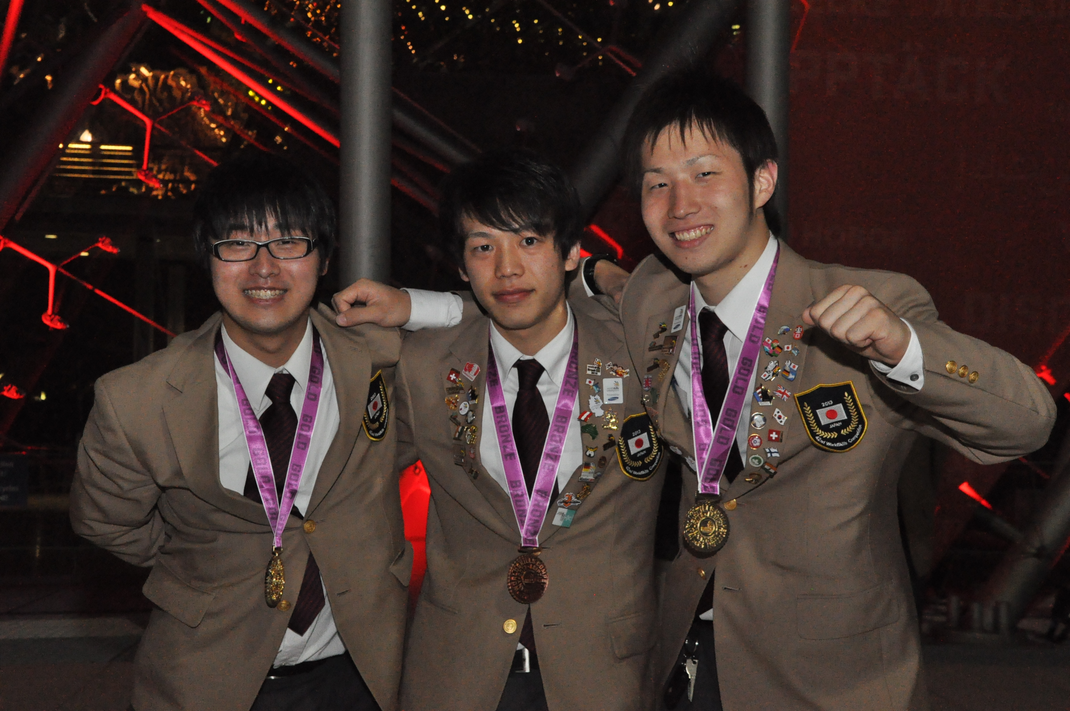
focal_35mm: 57
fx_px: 1692
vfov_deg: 23.7
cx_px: 535
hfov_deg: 35.1
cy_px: 356
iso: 3200
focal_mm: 38
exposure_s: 1/60
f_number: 8
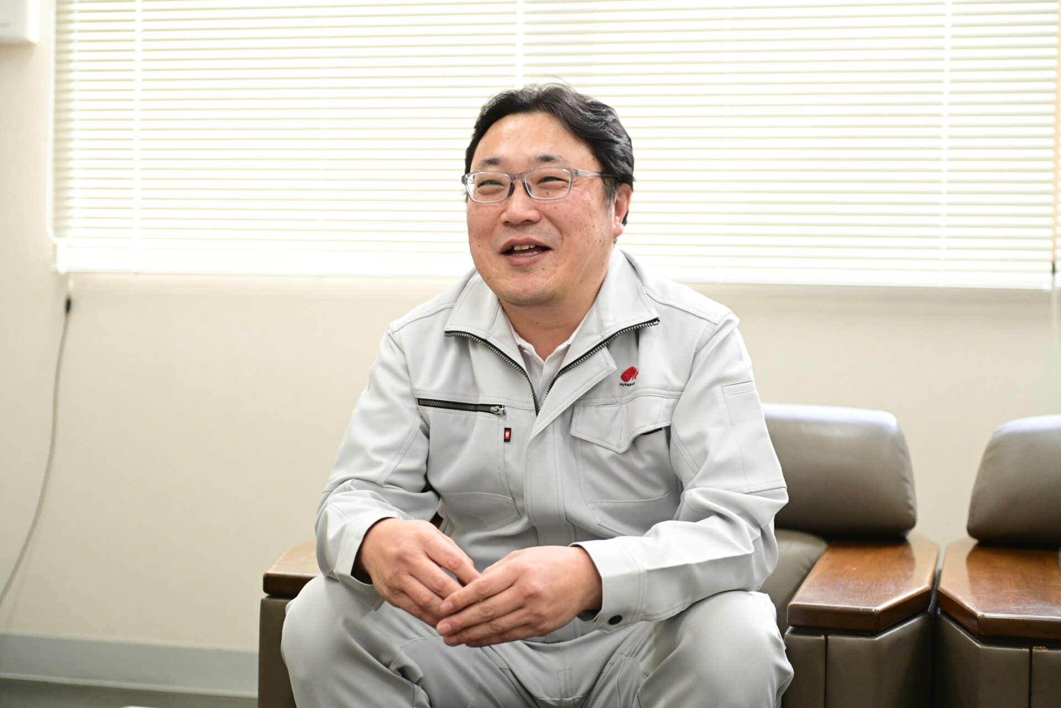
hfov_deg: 33.4
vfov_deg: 22.6
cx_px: 530
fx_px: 1768
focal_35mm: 60
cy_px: 354
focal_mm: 60
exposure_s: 1/800
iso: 3200
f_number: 2.8
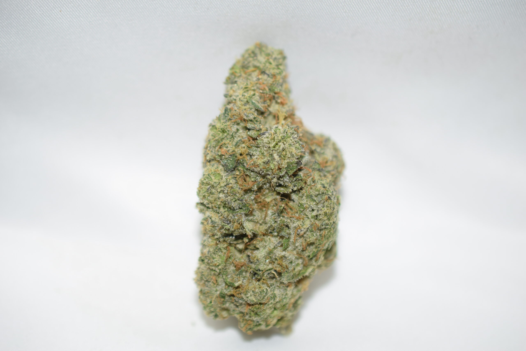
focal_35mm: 60
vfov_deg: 22.6
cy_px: 176
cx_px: 263
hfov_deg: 33.4
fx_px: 877
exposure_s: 1/60
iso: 100
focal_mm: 40
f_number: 3.2
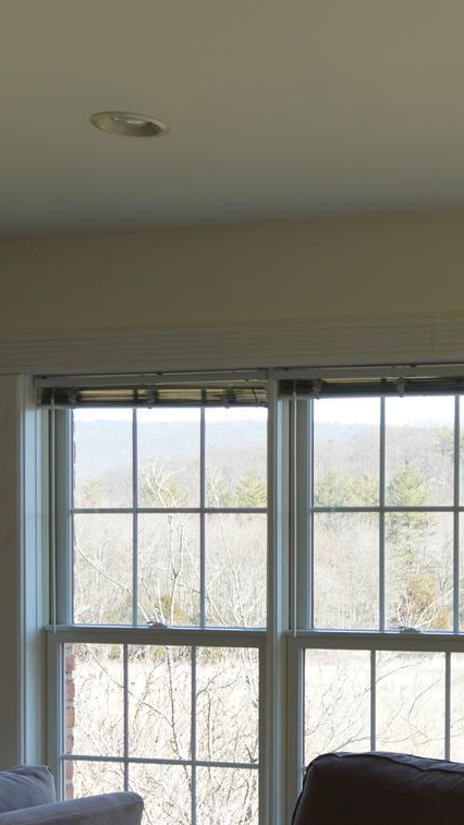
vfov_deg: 20.7
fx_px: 2230
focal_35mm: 102
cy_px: 653
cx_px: 563
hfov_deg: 11.6
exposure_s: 1/80
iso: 100
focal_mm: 24
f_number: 4.5
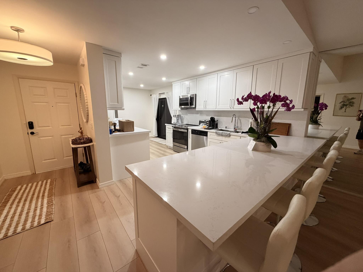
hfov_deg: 102.1
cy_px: 136
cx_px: 182
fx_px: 147
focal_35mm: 14
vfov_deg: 85.7
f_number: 2.2
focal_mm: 2.22
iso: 320
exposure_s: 1/60
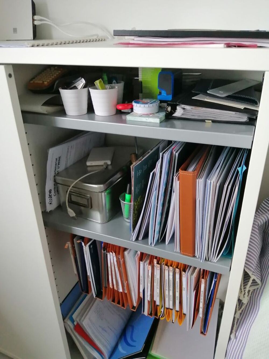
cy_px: 180
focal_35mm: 26
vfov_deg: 67.3
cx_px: 134
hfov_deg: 53.1
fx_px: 269
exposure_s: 1/100
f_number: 1.8
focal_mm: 3.6
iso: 250
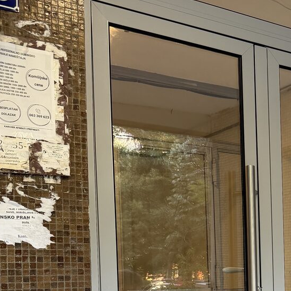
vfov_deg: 26.5
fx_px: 590
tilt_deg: -1.4
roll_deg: +1.1
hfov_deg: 26.1
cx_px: 297
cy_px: 280
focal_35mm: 62
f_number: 1.78
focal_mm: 6.76
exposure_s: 1/121
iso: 160
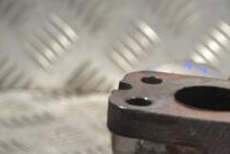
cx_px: 324
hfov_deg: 11.8
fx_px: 1068
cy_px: 151
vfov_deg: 8.2
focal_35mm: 167
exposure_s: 1/80
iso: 400
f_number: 5
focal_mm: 38
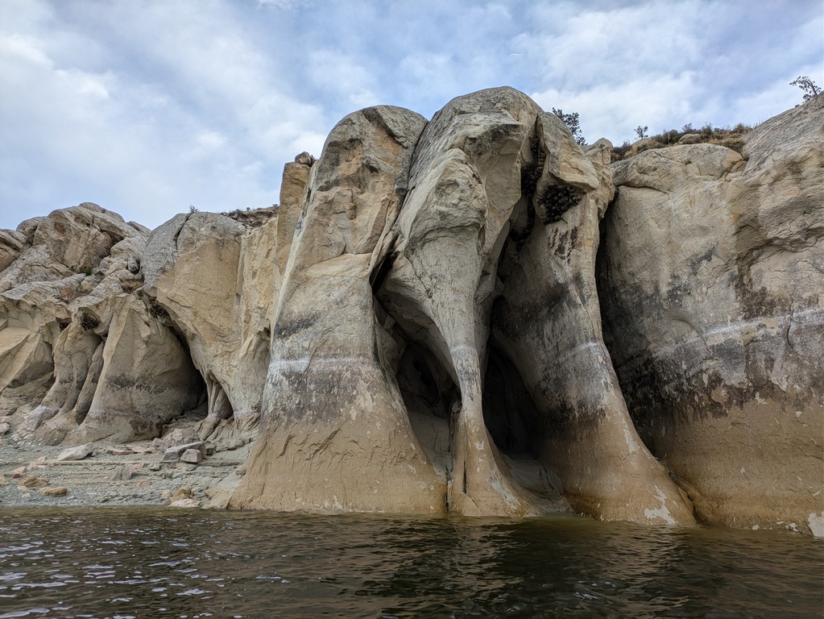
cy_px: 310
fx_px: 595
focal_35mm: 25
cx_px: 412
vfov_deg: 54.9
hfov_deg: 69.4
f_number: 1.89
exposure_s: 1/670
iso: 46
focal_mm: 5.43
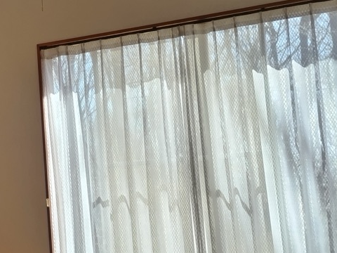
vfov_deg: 22.6
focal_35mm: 65
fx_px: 633
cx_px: 23
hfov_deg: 28.5
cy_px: 136
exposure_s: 1/104
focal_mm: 4.8
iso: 50
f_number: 1.79
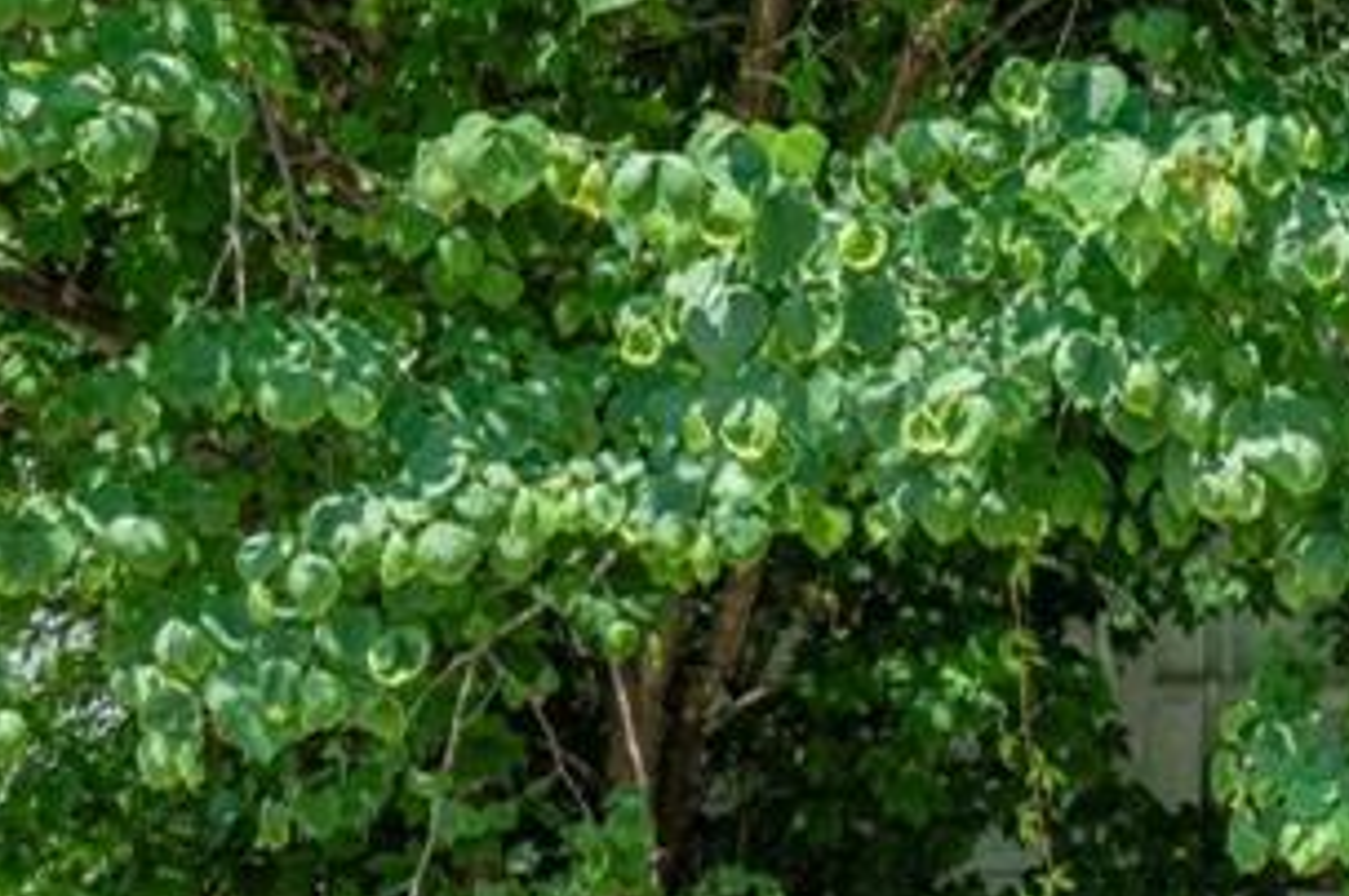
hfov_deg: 20.7
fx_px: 3144
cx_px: 2006
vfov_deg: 16.2
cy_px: 577
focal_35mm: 84
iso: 100
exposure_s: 1/160
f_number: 5.6
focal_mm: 17
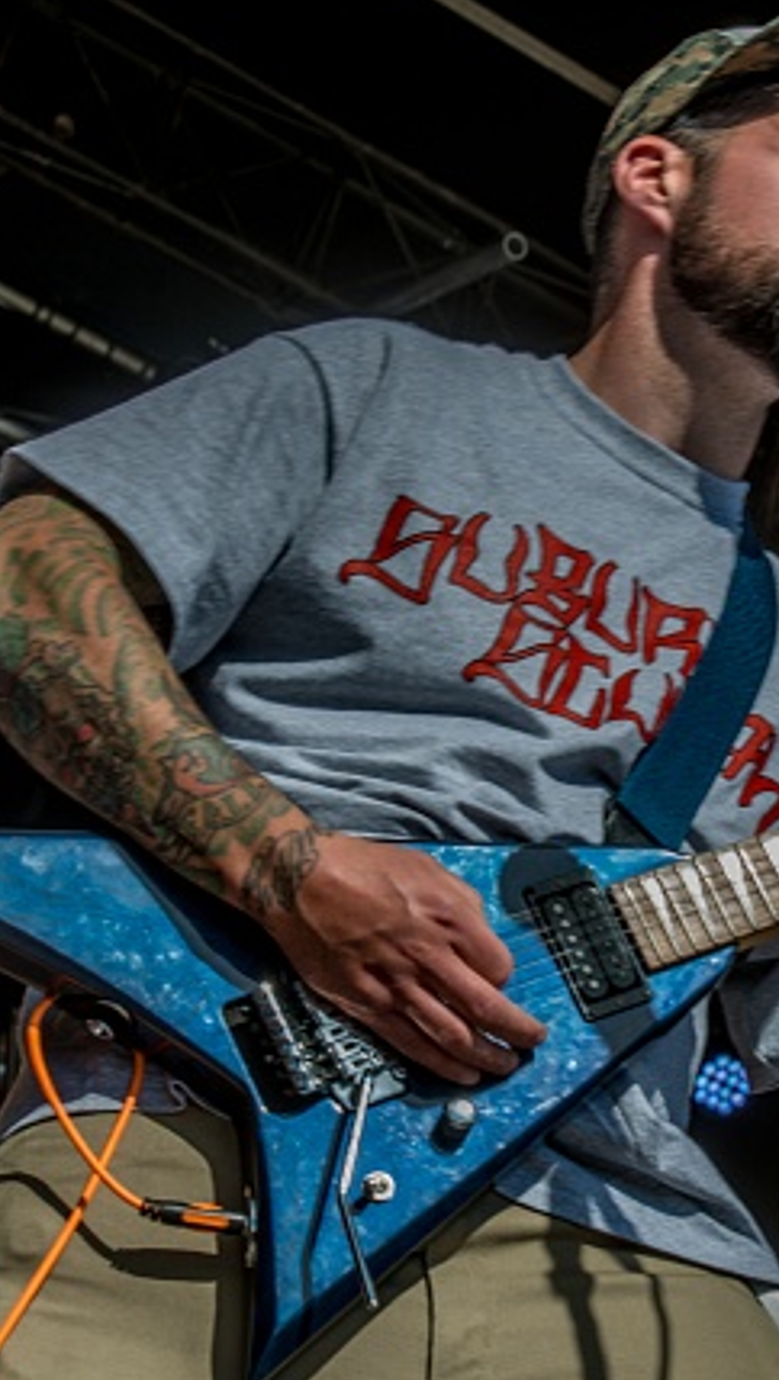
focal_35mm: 123
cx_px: 676
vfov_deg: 17.4
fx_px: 4507
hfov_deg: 9.8
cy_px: 735
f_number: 9
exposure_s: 1/125
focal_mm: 70
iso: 50
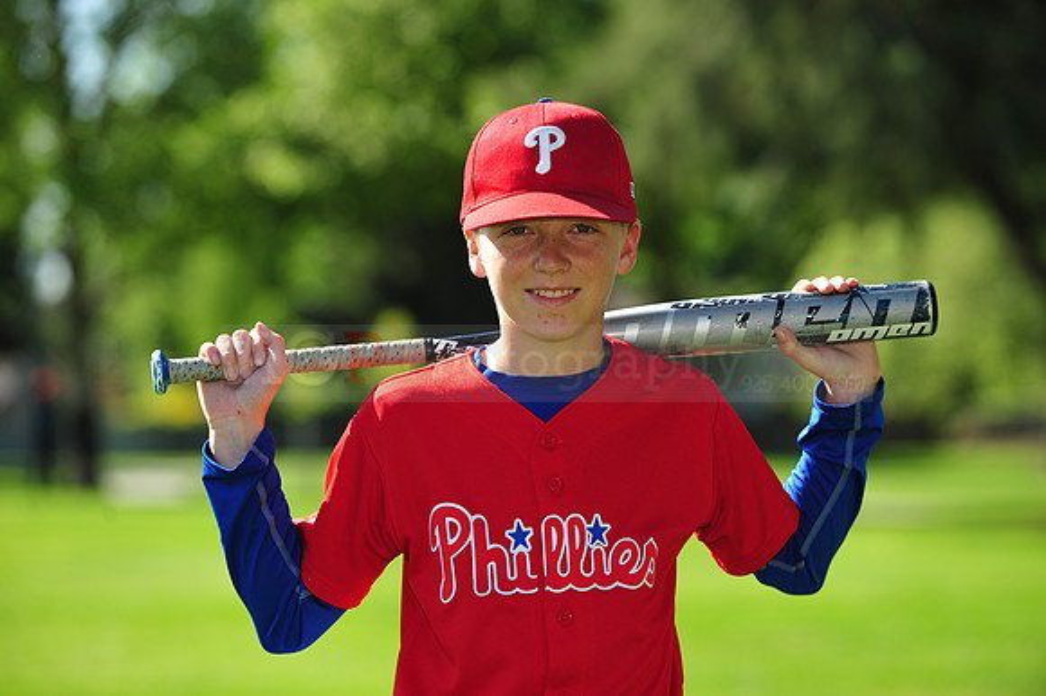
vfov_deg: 8.3
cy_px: 348
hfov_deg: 12.5
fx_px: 4791
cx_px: 523
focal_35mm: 165
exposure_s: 1/640
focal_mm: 165
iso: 200
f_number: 5
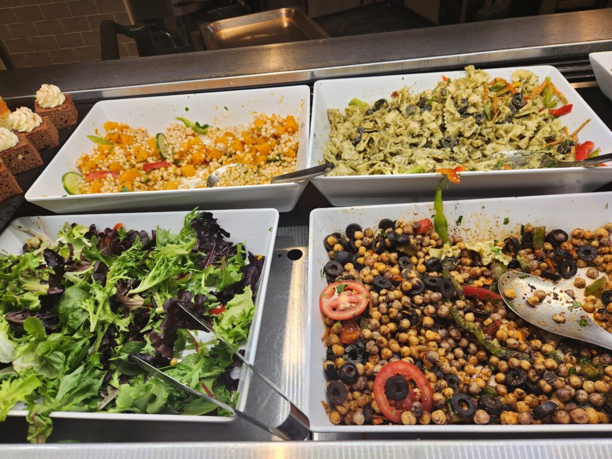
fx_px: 407
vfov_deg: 58.9
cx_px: 306
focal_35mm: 23
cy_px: 230
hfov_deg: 73.9
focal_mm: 5.4
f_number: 1.8
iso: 40
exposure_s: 1/180
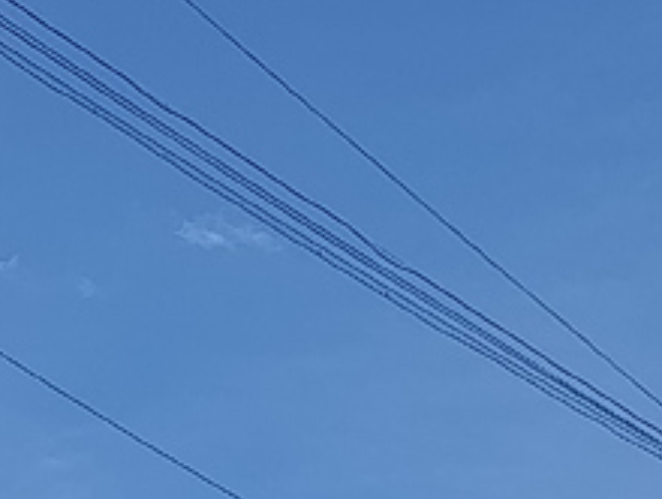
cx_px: 1622
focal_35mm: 207
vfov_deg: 6.7
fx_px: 3967
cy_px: 1378
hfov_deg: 8.6
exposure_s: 1/571
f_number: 1.7
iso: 50
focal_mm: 6.11
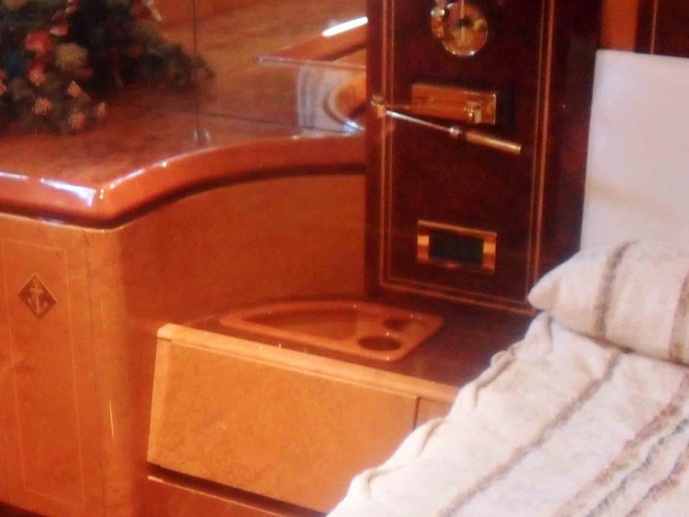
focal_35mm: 73
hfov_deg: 26.0
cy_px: 411
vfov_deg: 20.0
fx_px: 1453
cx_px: 101
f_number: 3
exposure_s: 1/30
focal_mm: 6.3
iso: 400
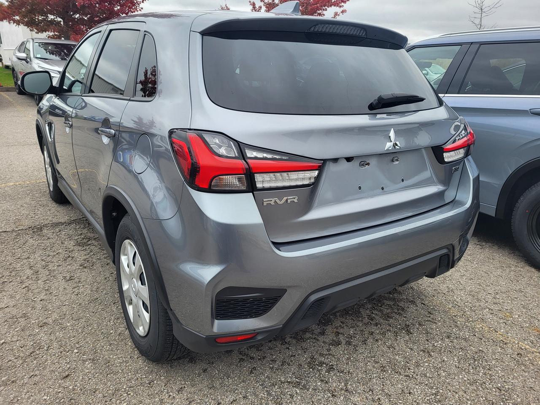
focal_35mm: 26
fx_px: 406
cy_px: 202
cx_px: 270
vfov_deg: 53.1
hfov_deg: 67.3
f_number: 1.8
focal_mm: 5.4
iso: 40
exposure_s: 1/332
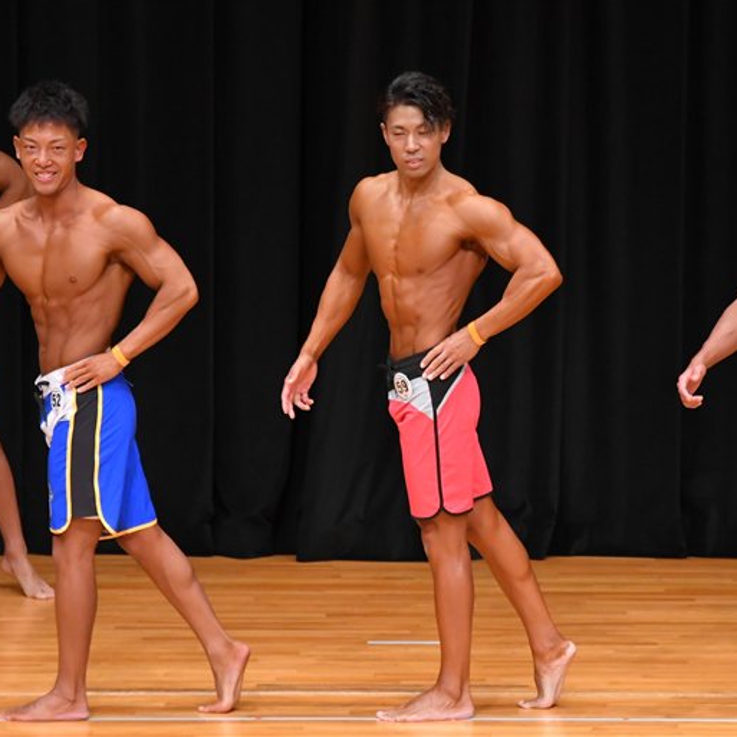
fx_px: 8816
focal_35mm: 366
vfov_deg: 4.8
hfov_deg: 4.8
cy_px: 368
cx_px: 519
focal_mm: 190
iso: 4000
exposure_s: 1/400
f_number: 5.6
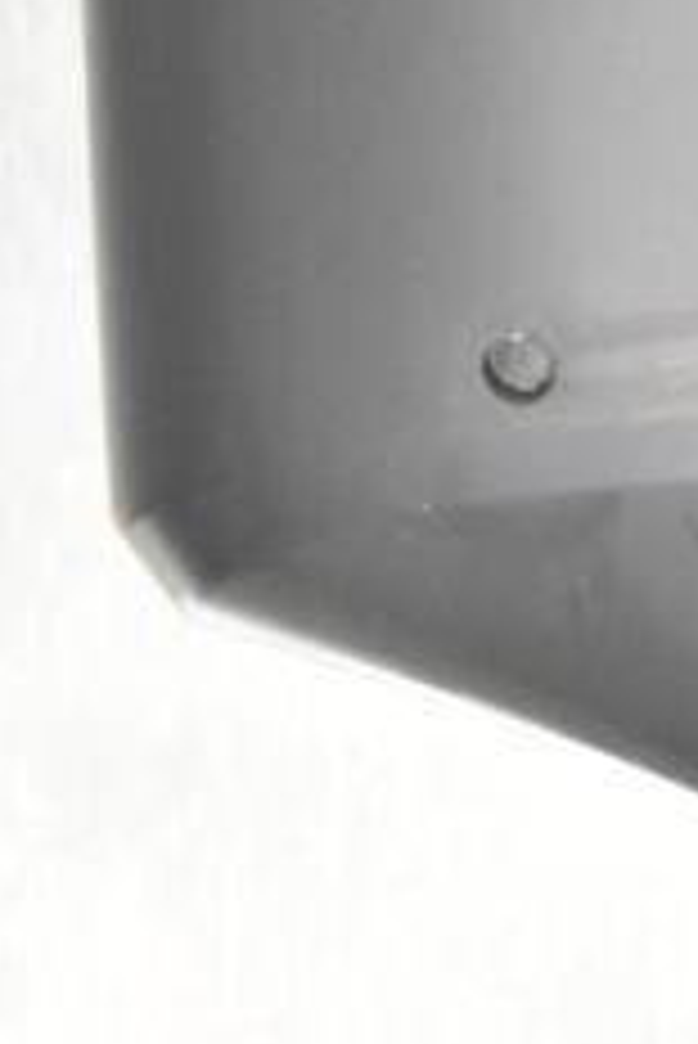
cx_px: 1004
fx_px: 7898
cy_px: -896
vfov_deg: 7.3
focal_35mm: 272
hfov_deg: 5.0
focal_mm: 46
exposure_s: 1/80
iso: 5000
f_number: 5.3
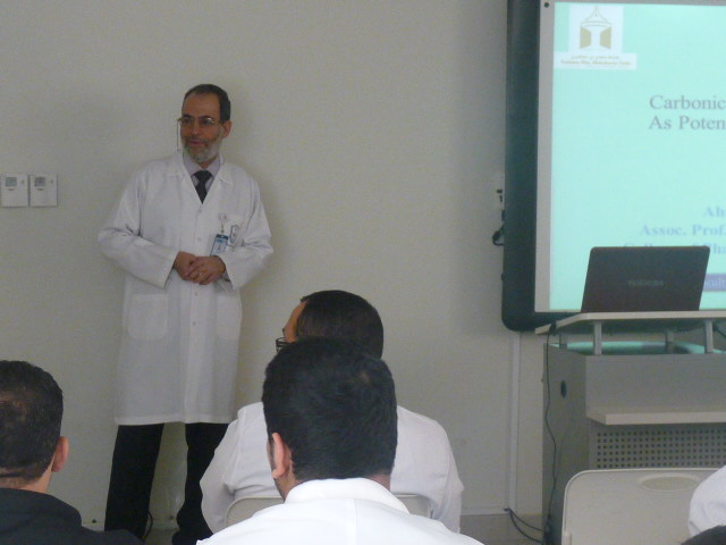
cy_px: 272
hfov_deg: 19.4
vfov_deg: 14.6
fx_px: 2118
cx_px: 363
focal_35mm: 101
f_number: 3.2
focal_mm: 10.1
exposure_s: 1/30
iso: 400
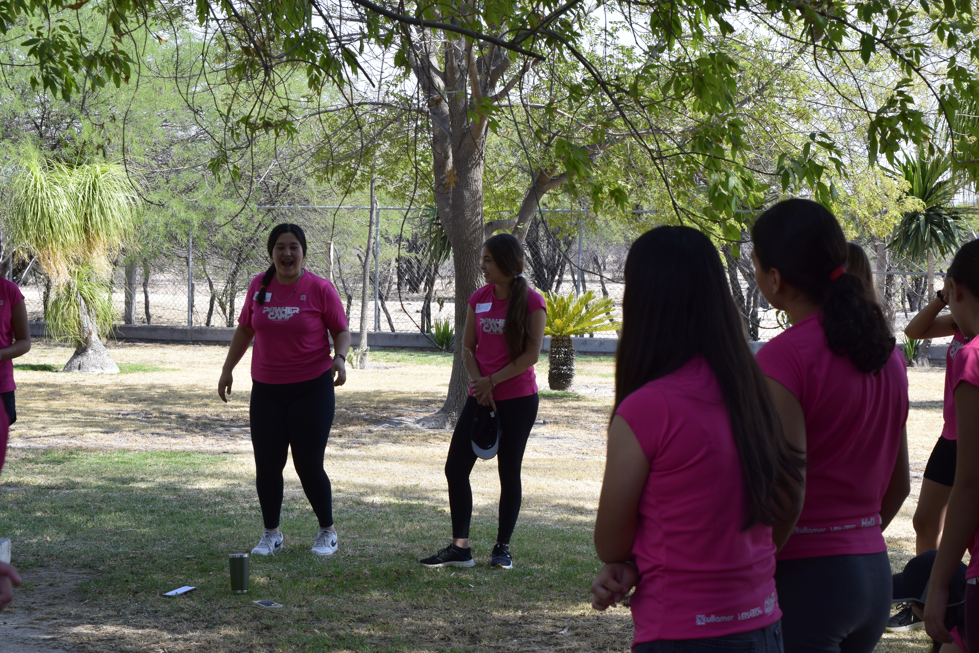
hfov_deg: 24.6
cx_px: 490
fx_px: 2243
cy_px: 326
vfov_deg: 16.6
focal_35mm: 82
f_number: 10
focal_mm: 55
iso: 400
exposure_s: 1/250
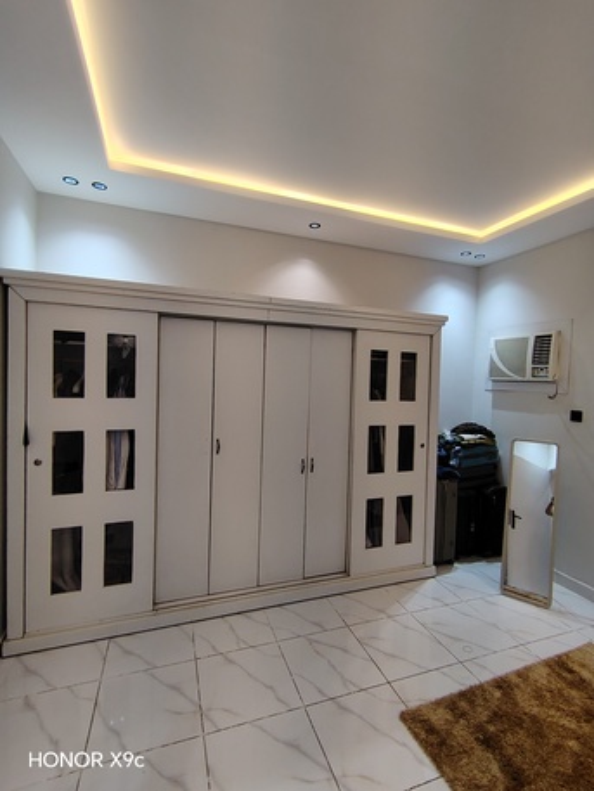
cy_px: 396
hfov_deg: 74.8
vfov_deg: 91.0
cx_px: 297
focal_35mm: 17
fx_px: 389
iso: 162
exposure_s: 1/50
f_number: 2.2
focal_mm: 1.42
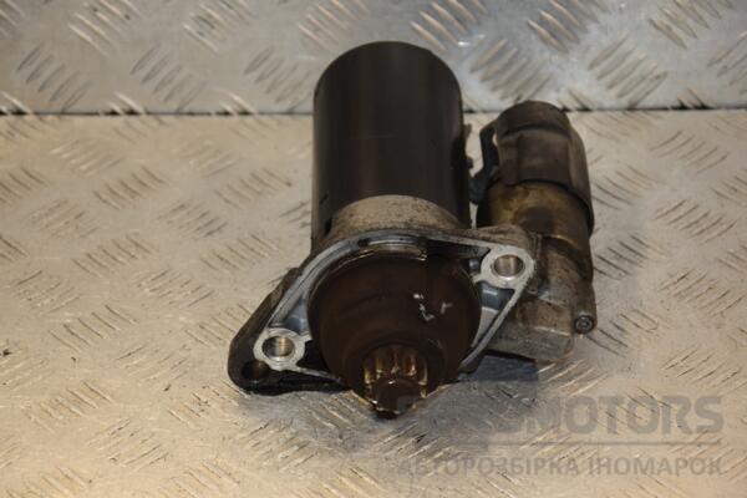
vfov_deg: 12.2
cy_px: 249
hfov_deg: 18.2
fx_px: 2334
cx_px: 374
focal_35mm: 112
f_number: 5.6
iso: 800
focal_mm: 75
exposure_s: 1/200
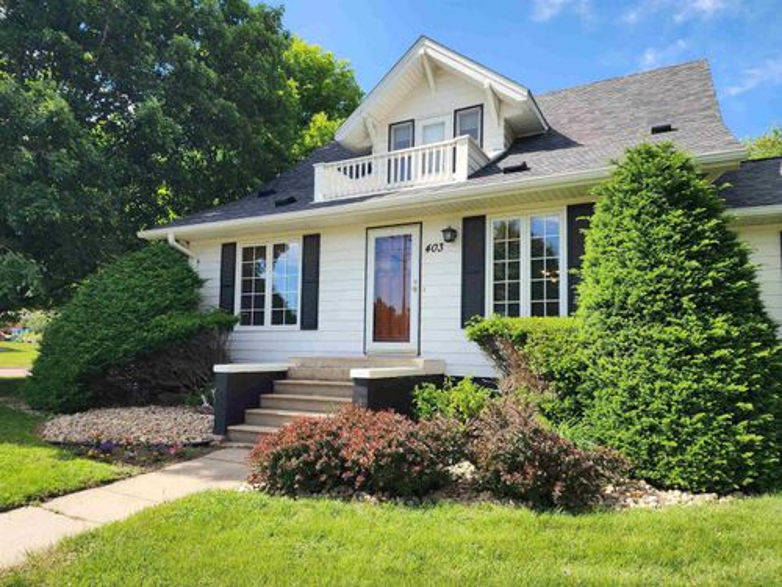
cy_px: 294
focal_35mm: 23
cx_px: 391
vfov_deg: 58.9
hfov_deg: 73.9
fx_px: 520
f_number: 1.8
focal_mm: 6.4
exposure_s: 1/455
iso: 12
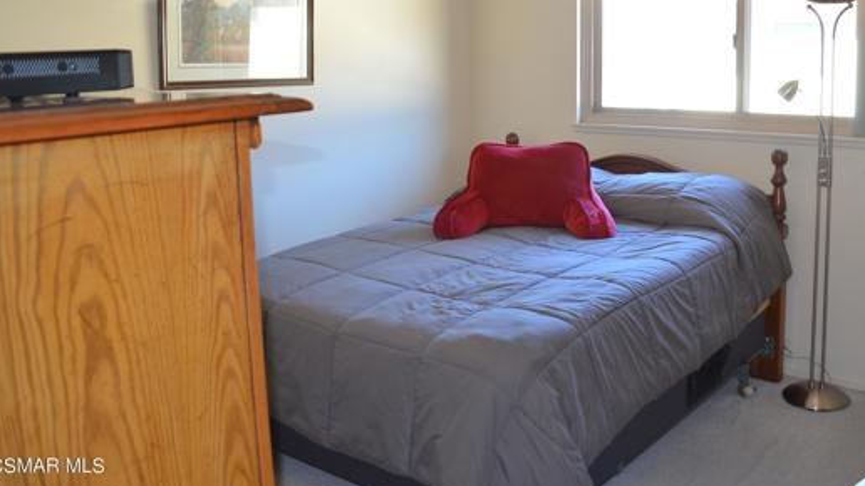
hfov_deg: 56.2
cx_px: 523
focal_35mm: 35
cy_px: 141
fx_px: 803
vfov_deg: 33.2
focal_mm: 18
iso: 640
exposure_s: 1/60
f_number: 3.5
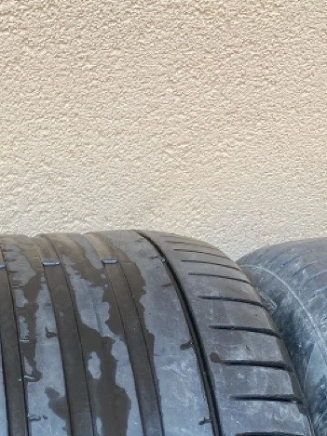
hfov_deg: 18.6
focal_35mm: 74
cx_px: -86
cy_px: 553
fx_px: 933
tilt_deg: -55.2
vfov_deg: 23.5
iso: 125
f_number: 1.8
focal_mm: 4.25
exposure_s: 1/121
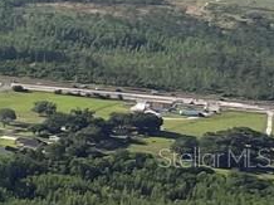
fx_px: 1510
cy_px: 157
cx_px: -729
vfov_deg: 7.8
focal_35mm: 191
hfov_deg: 7.8
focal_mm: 5.7
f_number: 1.5
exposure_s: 1/3356
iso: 50
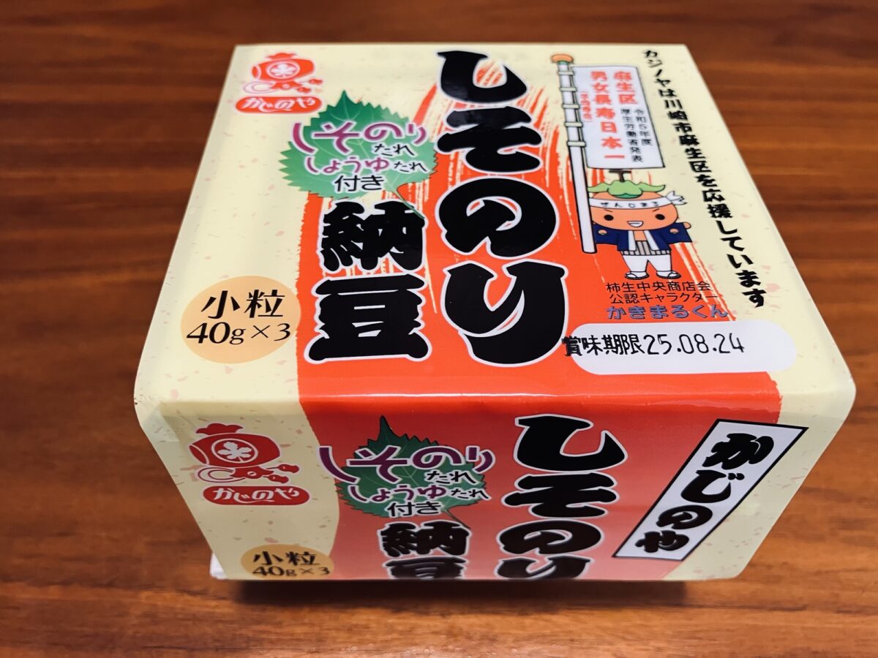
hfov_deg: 63.4
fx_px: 710
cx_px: 439
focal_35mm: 28
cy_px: 329
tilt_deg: -49.6
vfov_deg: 49.7
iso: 80
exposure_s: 1/81
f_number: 1.8
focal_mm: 3.99
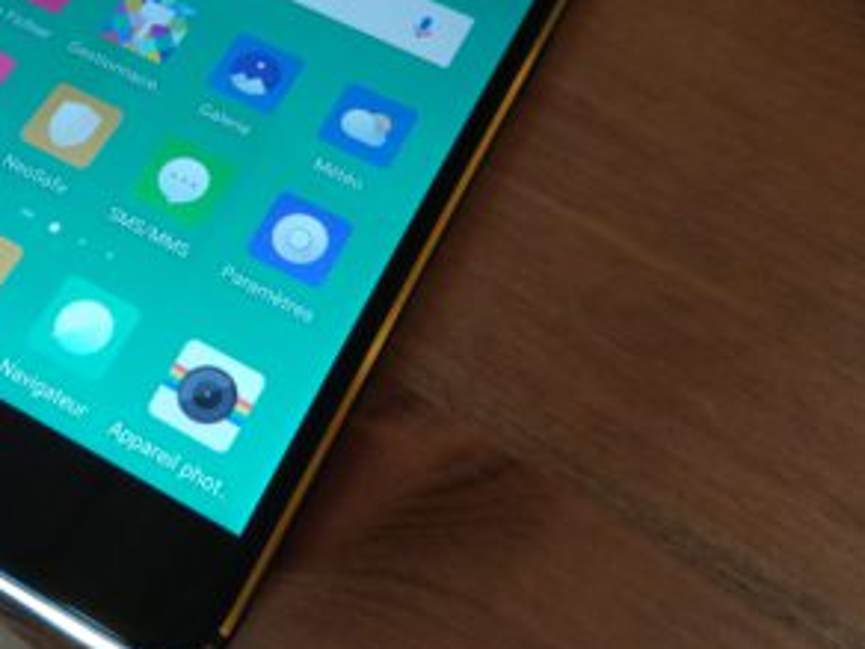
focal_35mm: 48
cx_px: 196
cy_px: 153
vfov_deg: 29.7
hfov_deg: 38.4
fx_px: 1199
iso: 268
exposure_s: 1/25
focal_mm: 4.26
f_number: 2
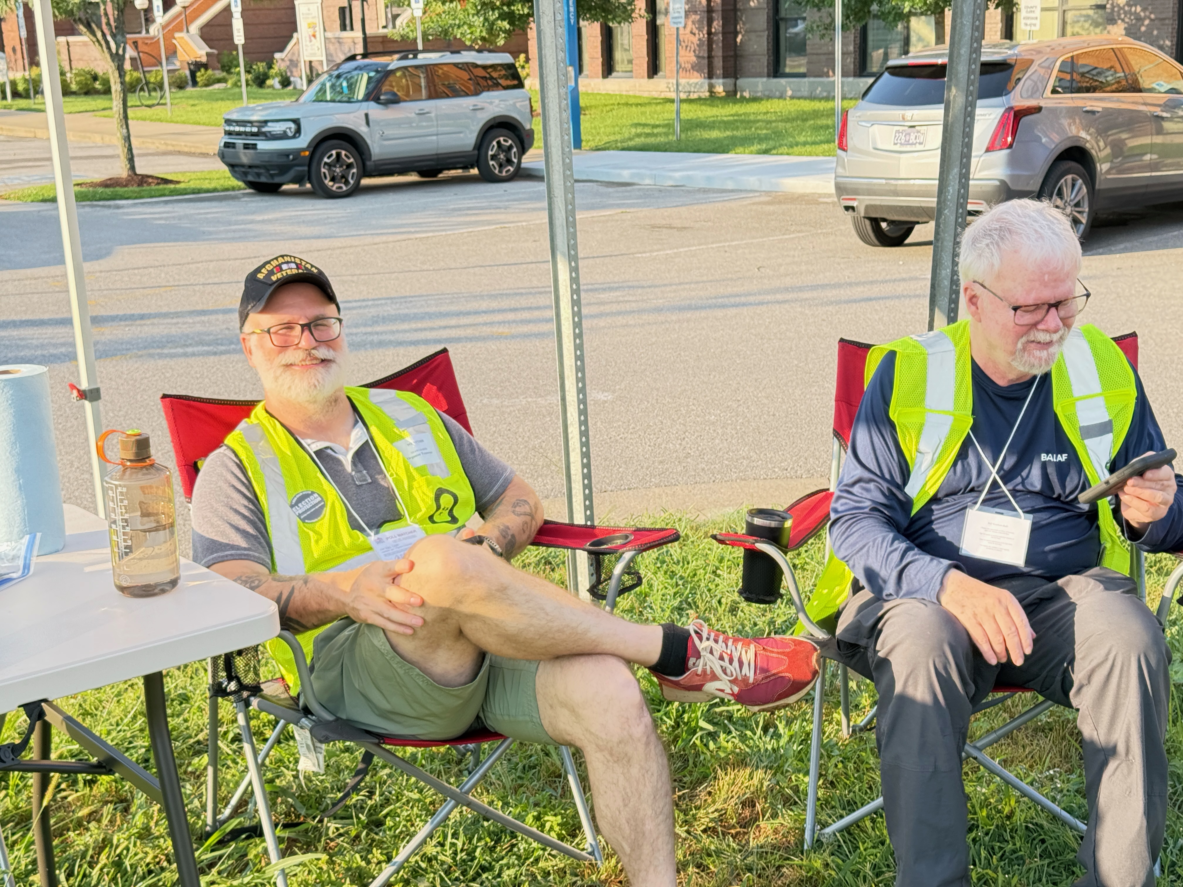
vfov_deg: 30.3
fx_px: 1640
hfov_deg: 39.7
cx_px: 592
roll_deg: +2.3
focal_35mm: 48
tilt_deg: -13.4
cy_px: 444
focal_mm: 6.76
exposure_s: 1/422
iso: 80
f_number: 1.78
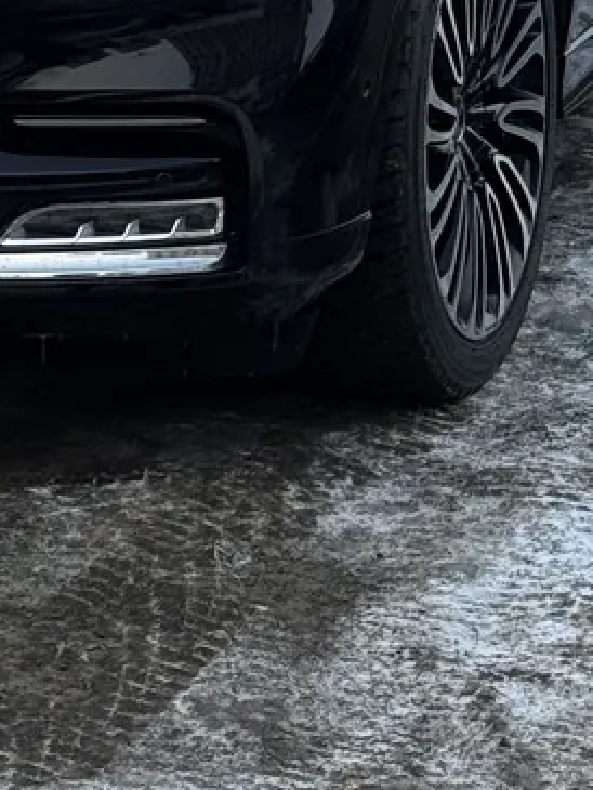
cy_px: -322
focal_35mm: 184
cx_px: -32
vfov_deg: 10.4
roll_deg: +0.0
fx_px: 4200
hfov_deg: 8.0
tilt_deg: -7.8
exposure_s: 1/414
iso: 64
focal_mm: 6.76
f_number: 1.78
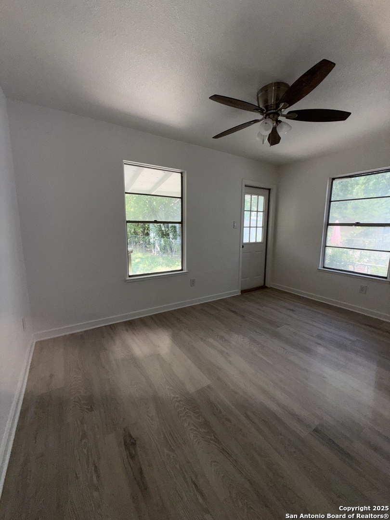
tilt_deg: -7.6
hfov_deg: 85.7
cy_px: 260
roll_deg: -0.9
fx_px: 210
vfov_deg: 102.1
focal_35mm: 14
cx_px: 195
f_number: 2.2
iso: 32
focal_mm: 2.22
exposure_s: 1/122
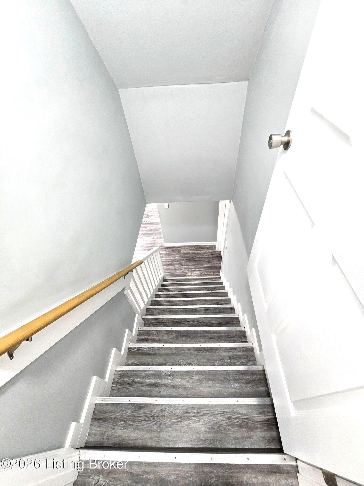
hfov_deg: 89.9
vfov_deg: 106.2
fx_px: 182
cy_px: 243
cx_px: 182
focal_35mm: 13
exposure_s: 1/60
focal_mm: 2.2
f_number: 2.2
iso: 500
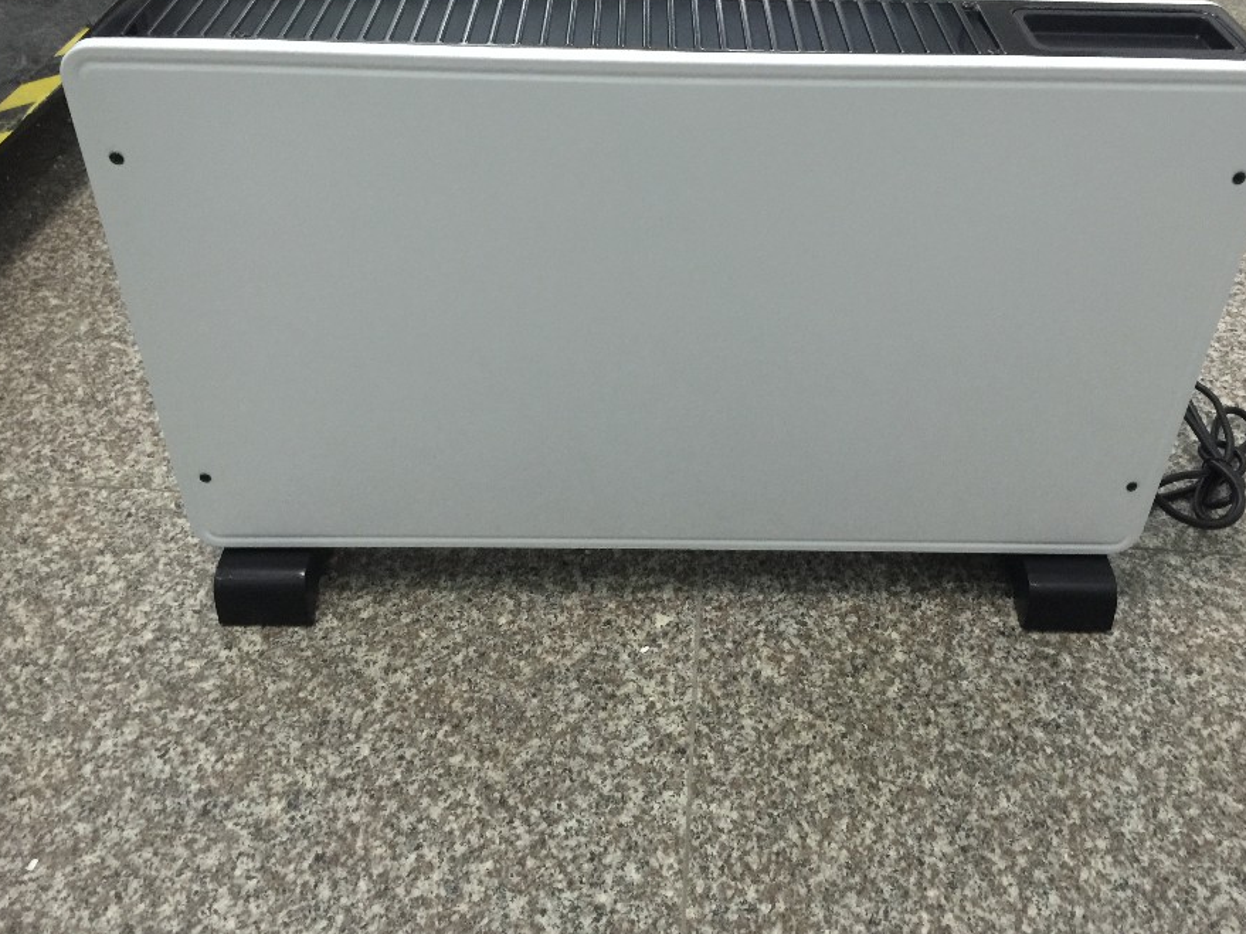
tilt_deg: -38.5
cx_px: 670
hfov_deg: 55.3
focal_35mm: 33
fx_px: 1188
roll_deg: -2.4
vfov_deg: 42.9
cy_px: 420
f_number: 2.2
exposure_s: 1/10
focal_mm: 4.15
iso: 100
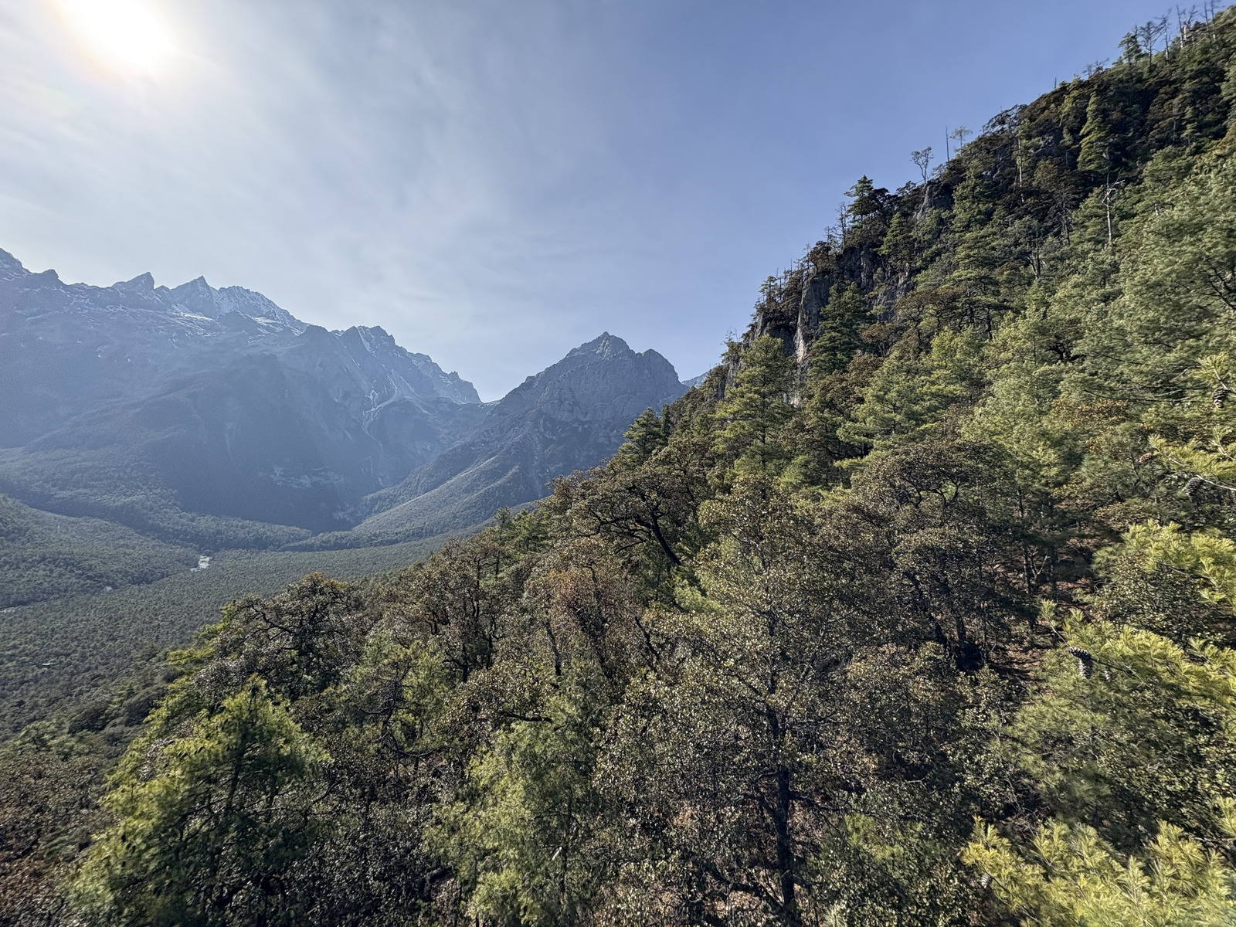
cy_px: 464
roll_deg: -5.4
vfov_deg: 85.7
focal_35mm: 14
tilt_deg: +11.2
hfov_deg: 102.1
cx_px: 618
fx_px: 500
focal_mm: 2.22
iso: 64
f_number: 2.2
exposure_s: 1/1637
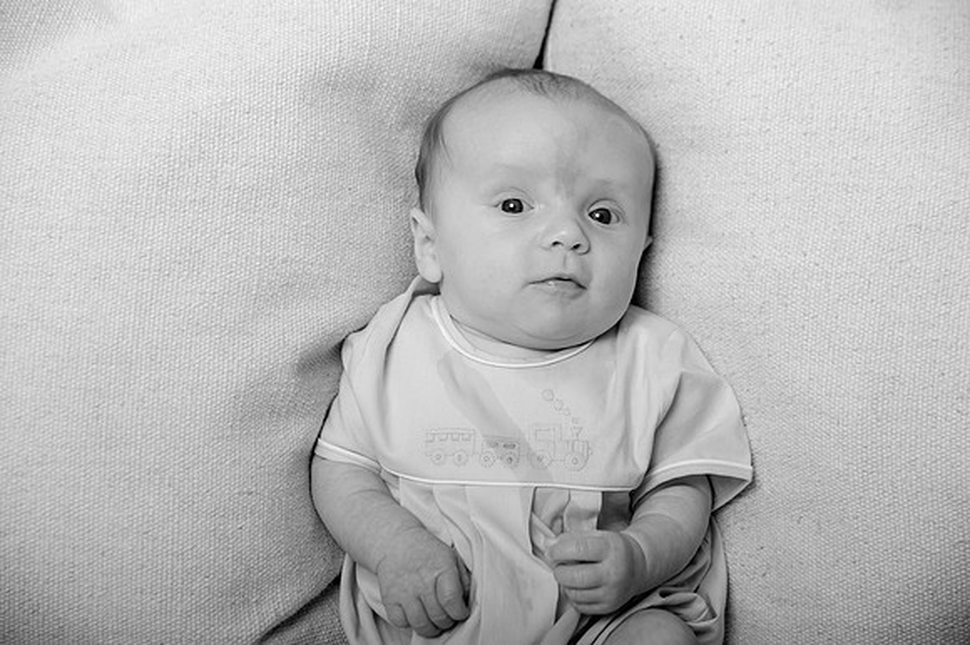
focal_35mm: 105
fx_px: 2827
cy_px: 322
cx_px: 485
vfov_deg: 13.0
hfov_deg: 19.5
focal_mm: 105
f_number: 5.6
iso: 250
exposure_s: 1/200
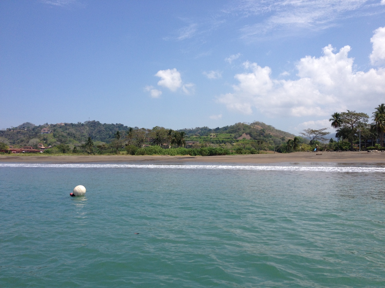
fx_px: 389
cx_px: 192
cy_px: 144
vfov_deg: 40.7
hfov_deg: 52.6
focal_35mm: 35
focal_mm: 4.28
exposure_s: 1/2304
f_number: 2.4
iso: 50
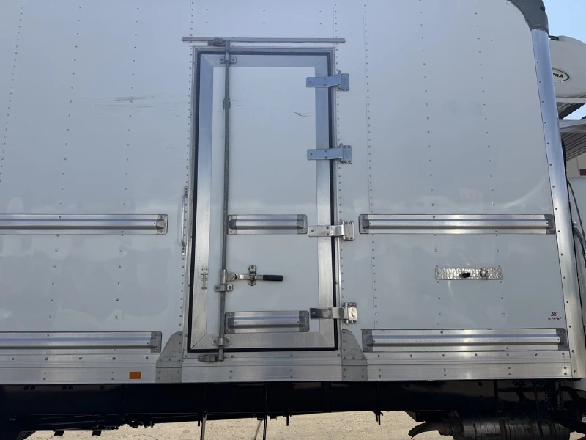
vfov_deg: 56.8
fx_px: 406
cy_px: 220
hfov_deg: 71.6
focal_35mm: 24
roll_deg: +0.3
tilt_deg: +13.8
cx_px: 293
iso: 80
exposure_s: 1/6711
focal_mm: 6.76
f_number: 1.78
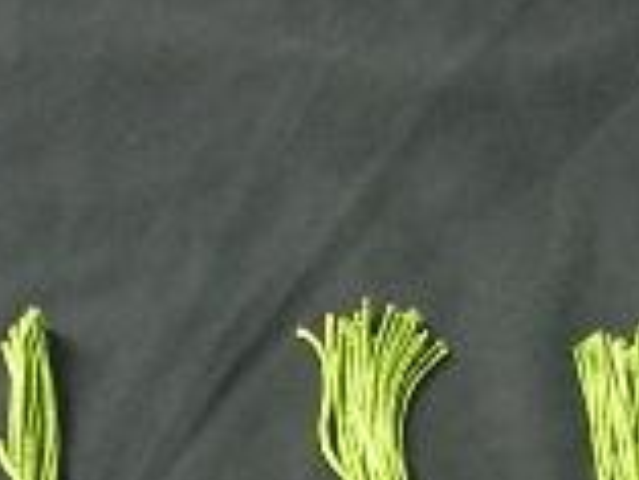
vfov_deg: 9.0
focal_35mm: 155
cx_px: 403
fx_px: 2863
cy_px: 964
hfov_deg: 12.7
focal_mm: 6
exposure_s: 1/31.6
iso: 100
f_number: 2.9
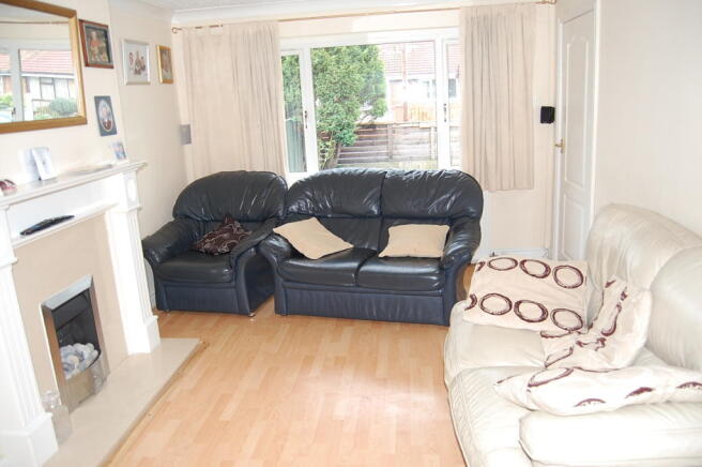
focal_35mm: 27
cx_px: 351
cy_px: 234
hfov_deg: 67.4
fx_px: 526
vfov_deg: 47.8
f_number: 3.5
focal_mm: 18
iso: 400
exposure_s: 1/60
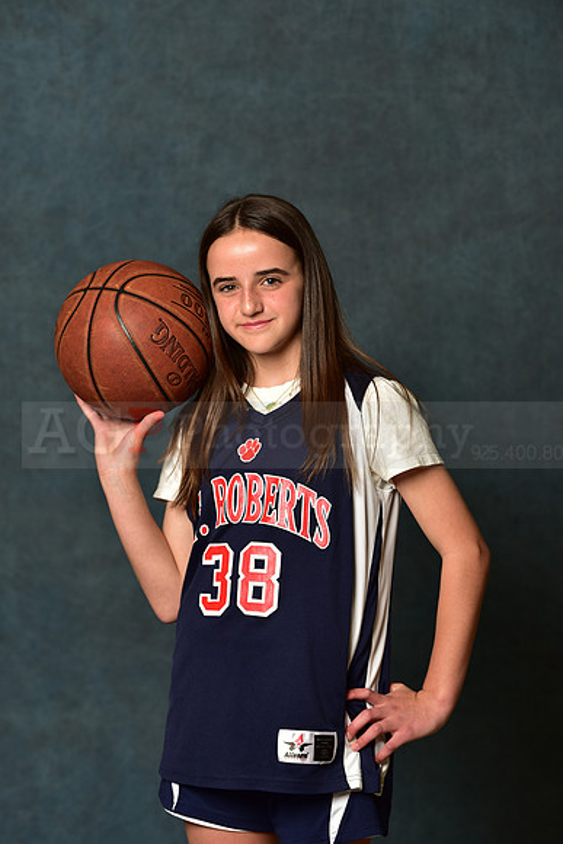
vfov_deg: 16.4
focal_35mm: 125
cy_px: 422
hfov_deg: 11.0
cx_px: 282
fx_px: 2930
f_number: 4.5
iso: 200
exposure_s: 1/200
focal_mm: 125
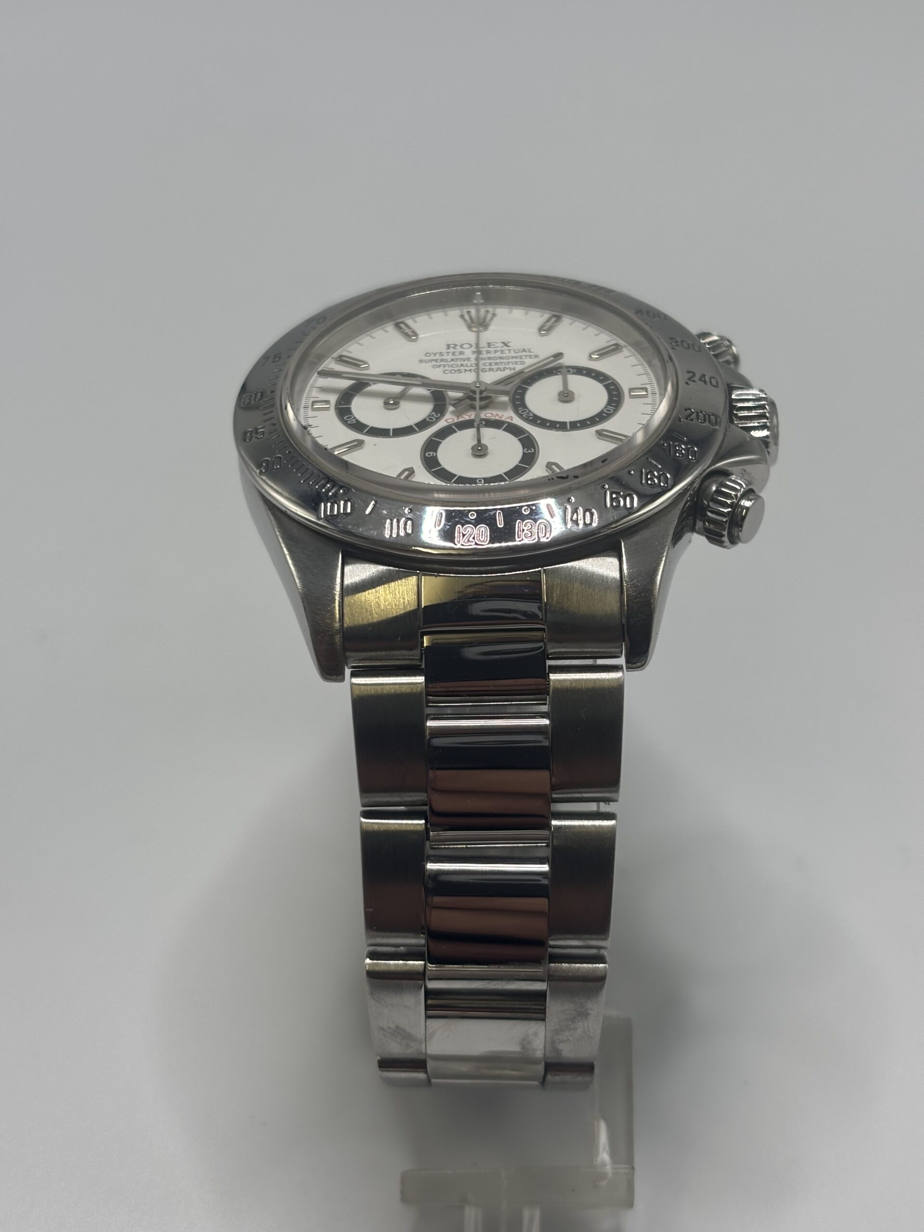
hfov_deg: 28.0
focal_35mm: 52
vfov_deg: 36.8
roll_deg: -1.9
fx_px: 1851
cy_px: 616
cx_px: 462
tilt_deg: -36.7
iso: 40
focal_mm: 5.96
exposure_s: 1/172
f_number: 1.6
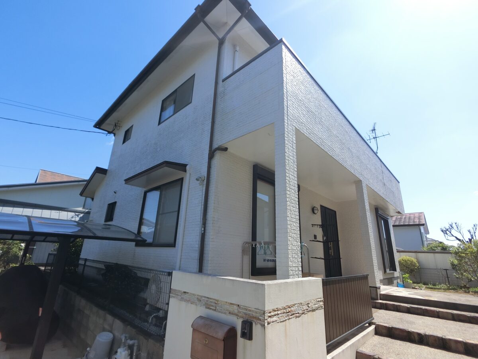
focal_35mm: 16
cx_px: 239
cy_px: 180
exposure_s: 1/1000
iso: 64
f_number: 2.8
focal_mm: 2.87
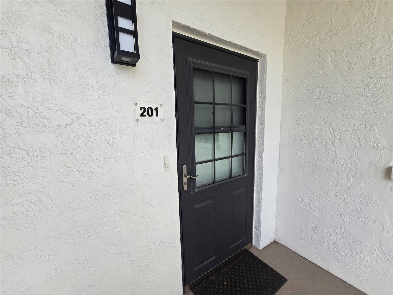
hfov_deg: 106.2
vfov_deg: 89.9
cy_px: 148
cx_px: 196
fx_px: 148
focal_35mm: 13
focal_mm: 2.2
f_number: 2.2
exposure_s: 1/420
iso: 50
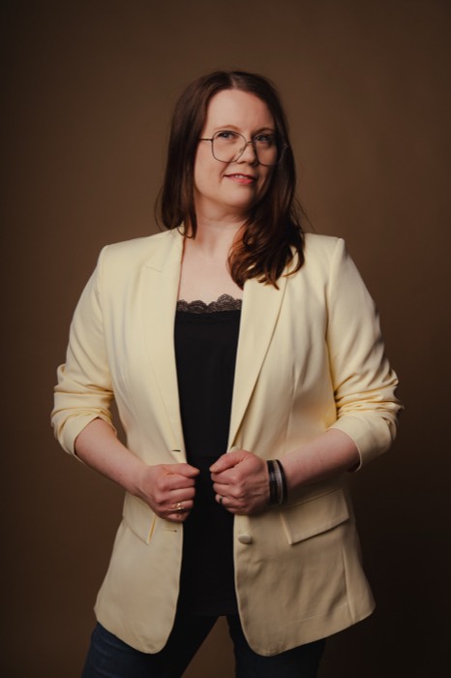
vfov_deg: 40.4
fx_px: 922
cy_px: 339
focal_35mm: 49
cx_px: 226
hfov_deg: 27.5
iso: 100
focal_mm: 49
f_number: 6.3
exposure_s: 1/160
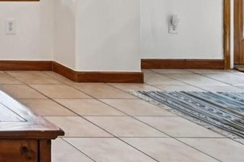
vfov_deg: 18.1
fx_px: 462
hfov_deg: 19.4
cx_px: -227
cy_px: -71
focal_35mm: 68
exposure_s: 1/10
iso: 400
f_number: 11
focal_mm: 15.5
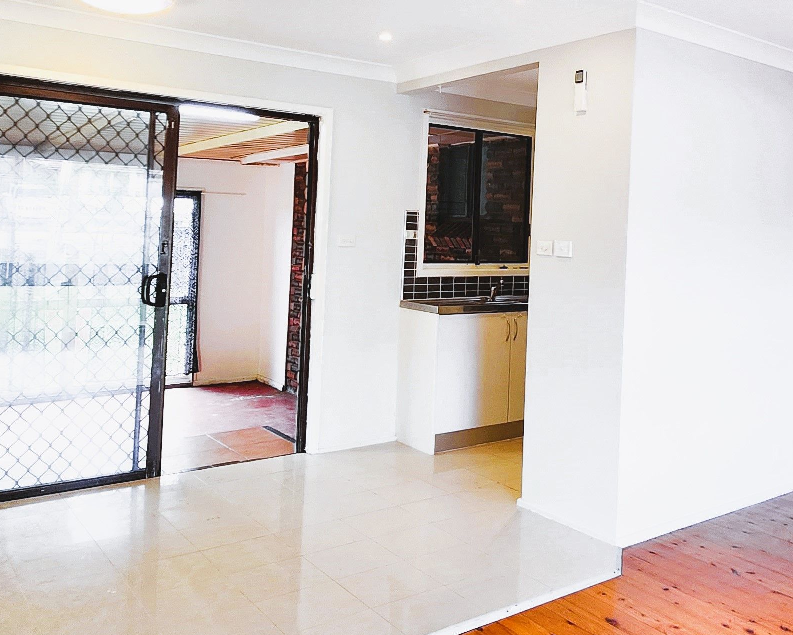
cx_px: 628
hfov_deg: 52.3
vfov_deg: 44.8
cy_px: 190
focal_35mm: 32
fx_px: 751
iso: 80
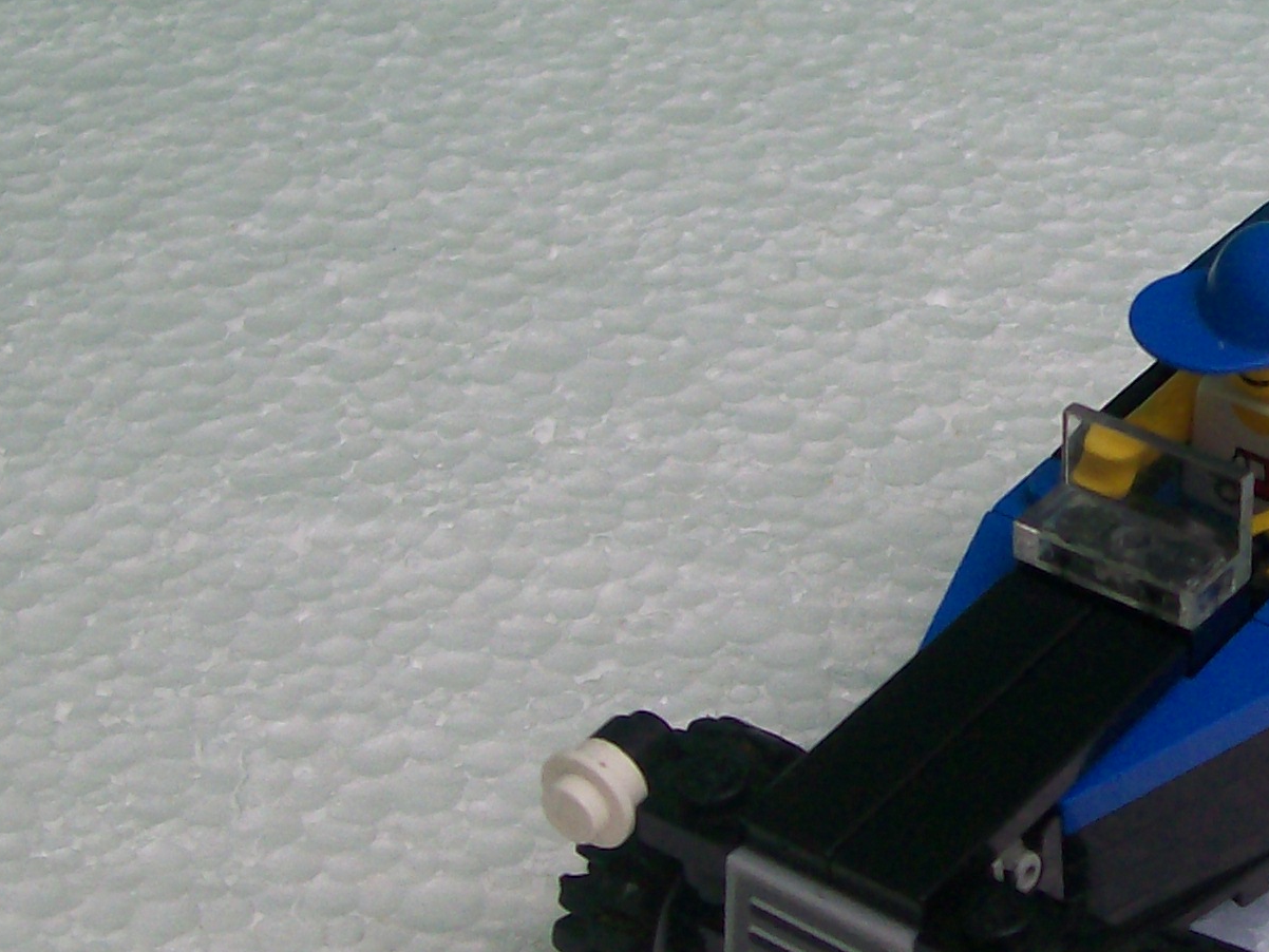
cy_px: 488
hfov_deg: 20.8
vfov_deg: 16.1
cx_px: 1192
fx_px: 3373
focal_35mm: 92
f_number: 2.7
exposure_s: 1/555
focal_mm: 6
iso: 80
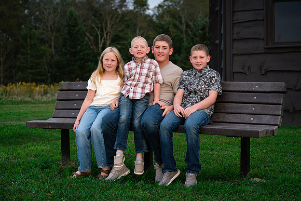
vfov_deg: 15.2
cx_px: 144
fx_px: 754
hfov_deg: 22.6
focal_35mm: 90
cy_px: 107
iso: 640
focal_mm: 85
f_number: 4.5
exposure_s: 1/320
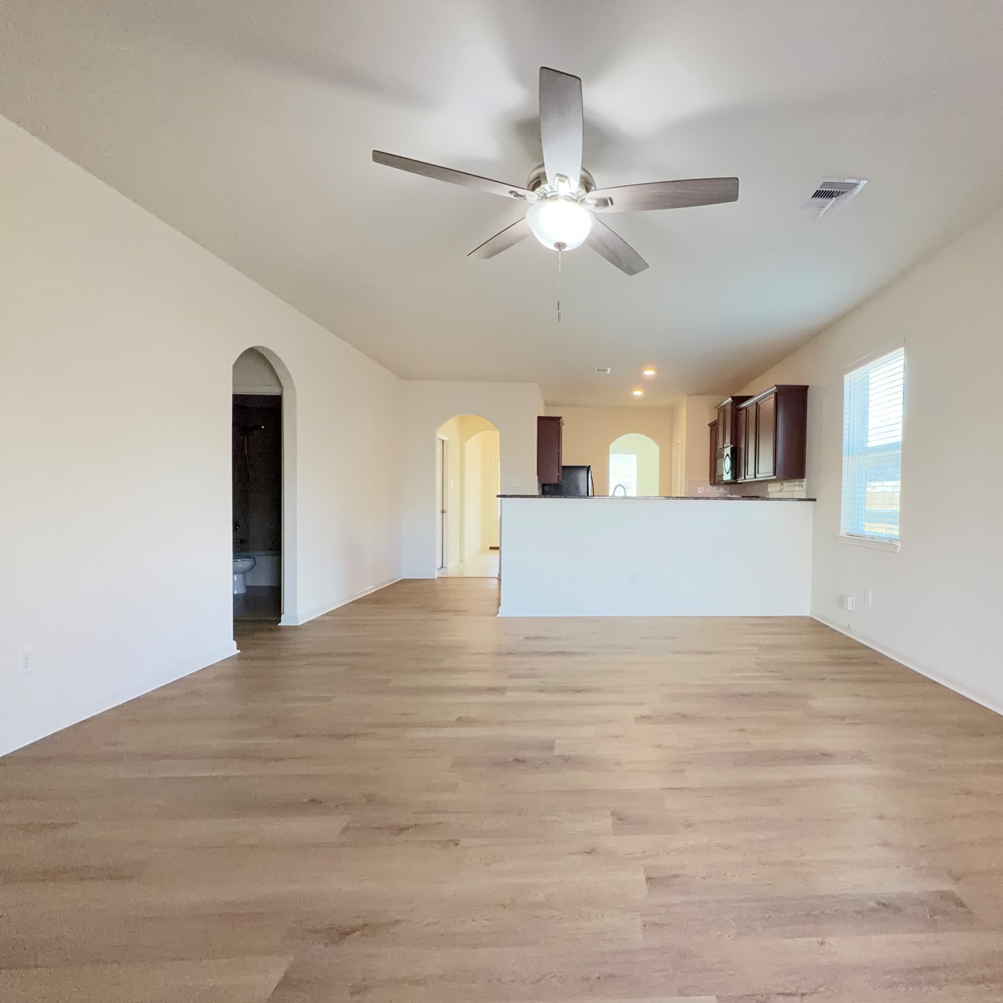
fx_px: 557
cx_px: 615
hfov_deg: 82.7
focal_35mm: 17
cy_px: 516
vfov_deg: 83.9
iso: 400
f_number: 2.2
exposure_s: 1/60
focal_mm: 2.22
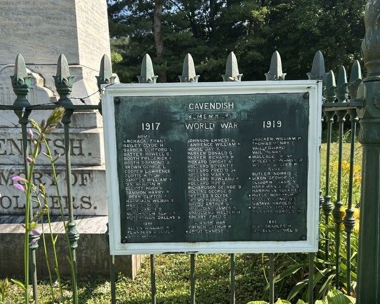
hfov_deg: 54.1
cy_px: 179
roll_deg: +0.1
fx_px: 371
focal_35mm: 33
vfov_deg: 44.4
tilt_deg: -8.3
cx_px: 210
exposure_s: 1/1224
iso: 50
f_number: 1.5
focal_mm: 5.7
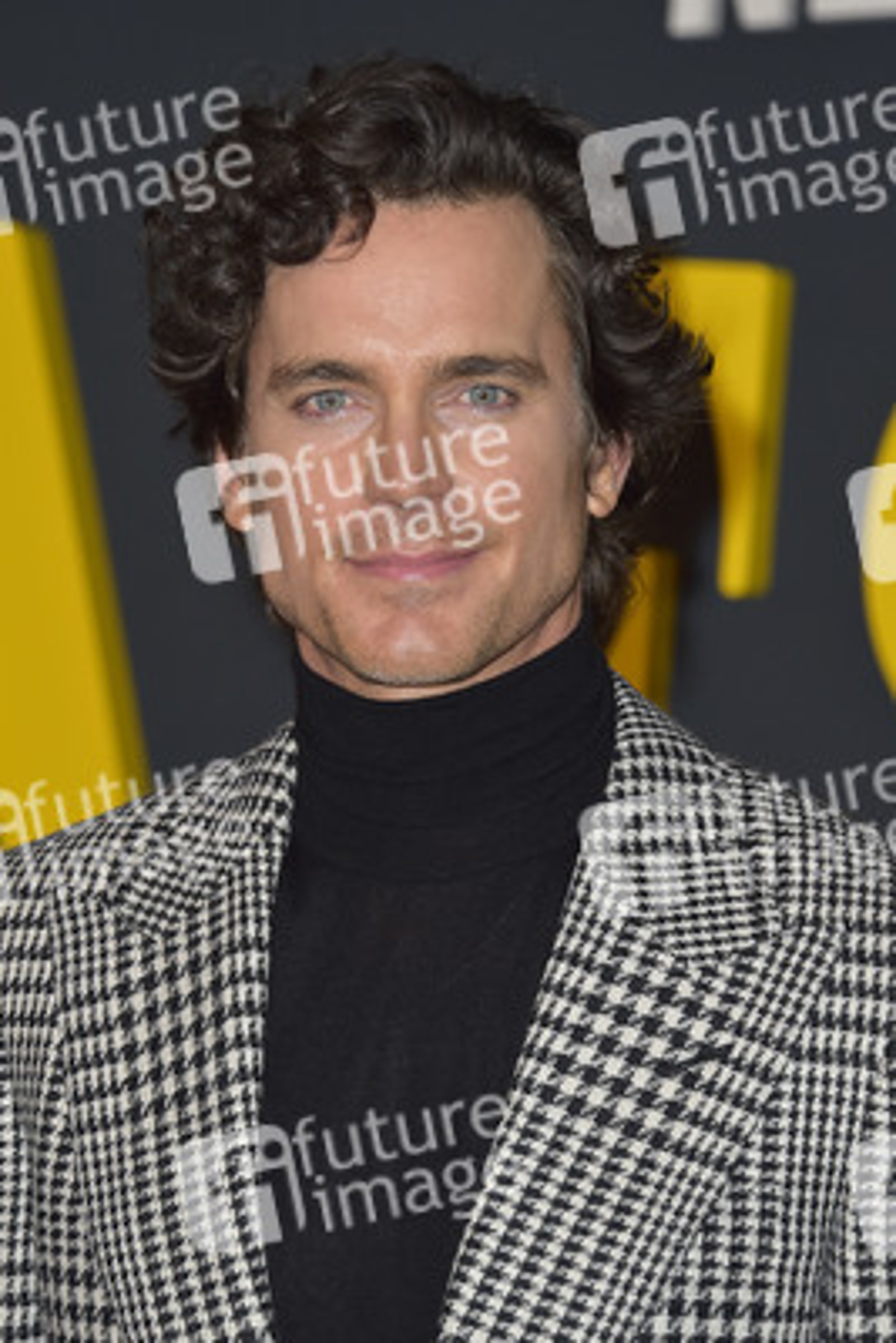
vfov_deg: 12.8
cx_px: 448
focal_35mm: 160
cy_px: 672
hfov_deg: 8.6
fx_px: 5968
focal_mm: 160
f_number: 6.3
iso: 320
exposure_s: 1/250
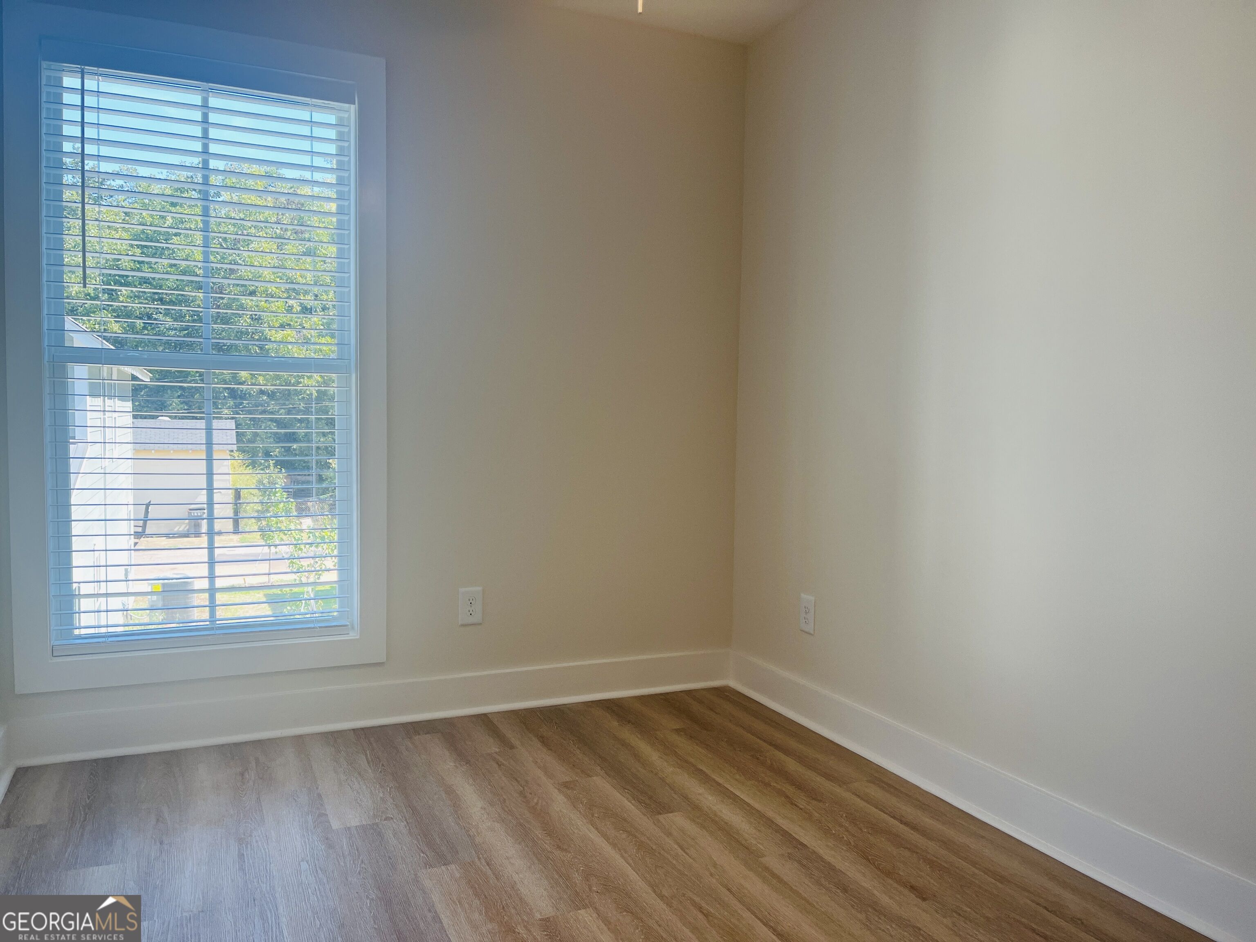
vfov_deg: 53.1
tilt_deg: -4.4
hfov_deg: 67.3
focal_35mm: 26
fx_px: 943
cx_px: 628
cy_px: 471
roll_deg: -1.0
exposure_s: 1/164
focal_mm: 5.1
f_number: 1.6
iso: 50
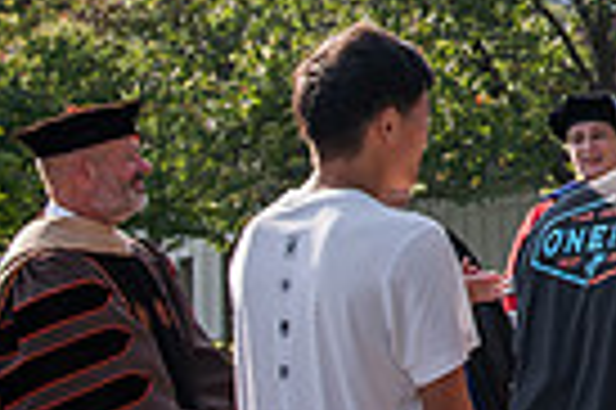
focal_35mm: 144
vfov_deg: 9.4
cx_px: 1120
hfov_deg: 12.9
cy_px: -25
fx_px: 2461
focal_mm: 34
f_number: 6.3
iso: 250
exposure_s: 1/320
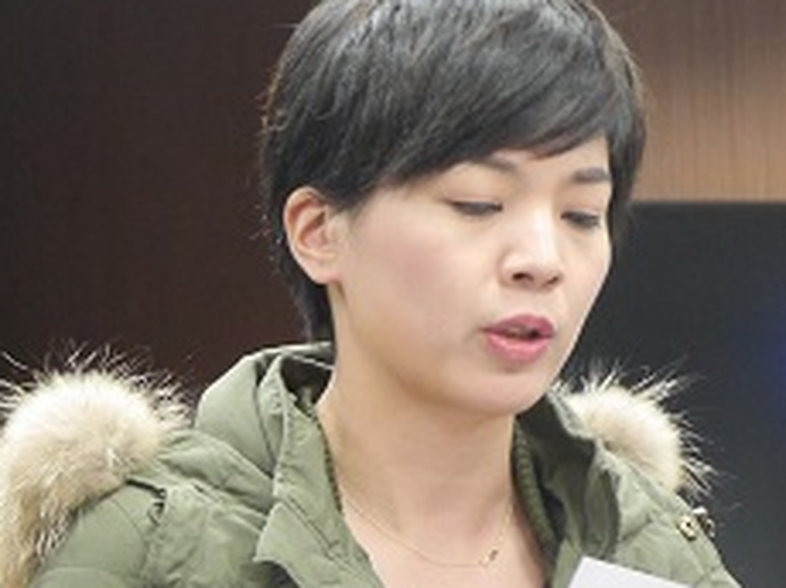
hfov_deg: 7.6
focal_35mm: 259
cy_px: 525
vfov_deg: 5.7
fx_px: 5875
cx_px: -92
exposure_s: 1/80
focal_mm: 35
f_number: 2.8
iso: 1600
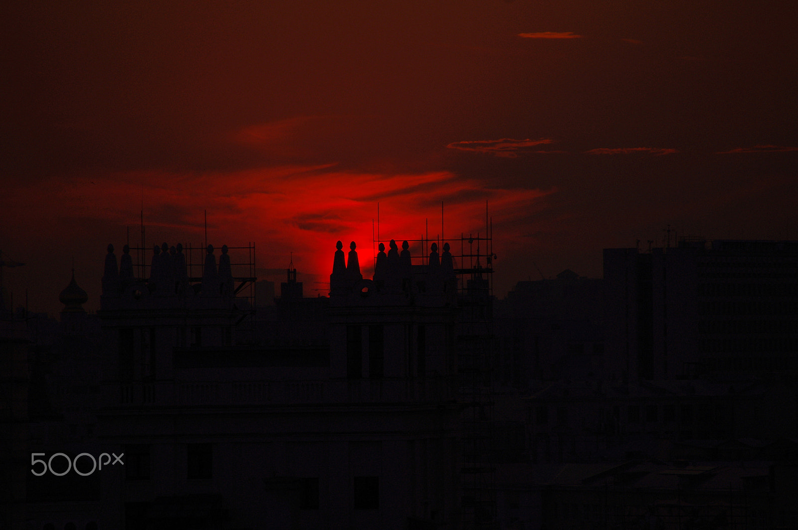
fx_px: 8303
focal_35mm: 375
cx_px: 399
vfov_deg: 3.7
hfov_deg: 5.5
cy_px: 265
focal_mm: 250
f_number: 6.3
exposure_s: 1/1600
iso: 200
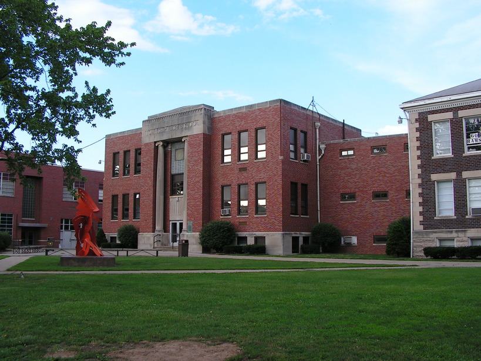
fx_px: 500
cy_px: 180
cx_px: 240
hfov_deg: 51.4
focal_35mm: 36
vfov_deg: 39.6
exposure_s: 1/160
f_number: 4.8
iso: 64
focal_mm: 6
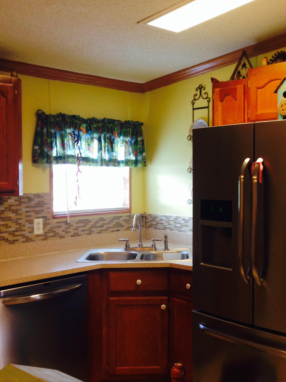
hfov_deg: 31.9
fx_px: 496
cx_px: 188
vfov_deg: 42.1
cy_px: 194
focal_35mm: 45
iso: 100
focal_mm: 4.12
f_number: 2.4
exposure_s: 1/20
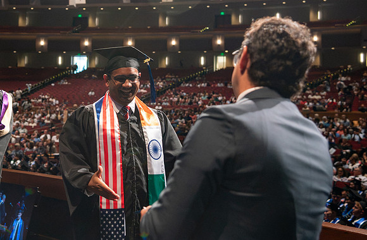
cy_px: 64
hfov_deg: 32.1
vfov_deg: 21.4
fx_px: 632
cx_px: 118
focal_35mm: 62
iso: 4000
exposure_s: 1/200
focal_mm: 40
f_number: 4
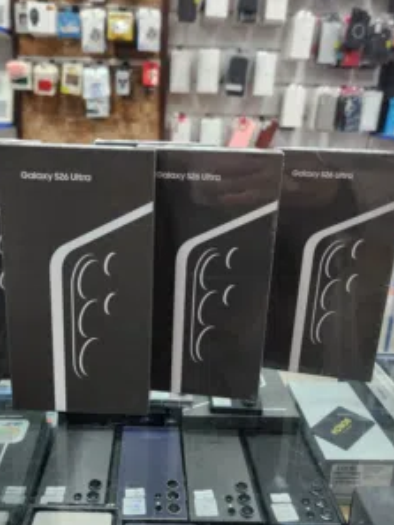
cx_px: 164
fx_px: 470
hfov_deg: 45.3
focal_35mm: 31
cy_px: 267
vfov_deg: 58.3
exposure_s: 1/120
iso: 80
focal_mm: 5.4
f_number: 1.8
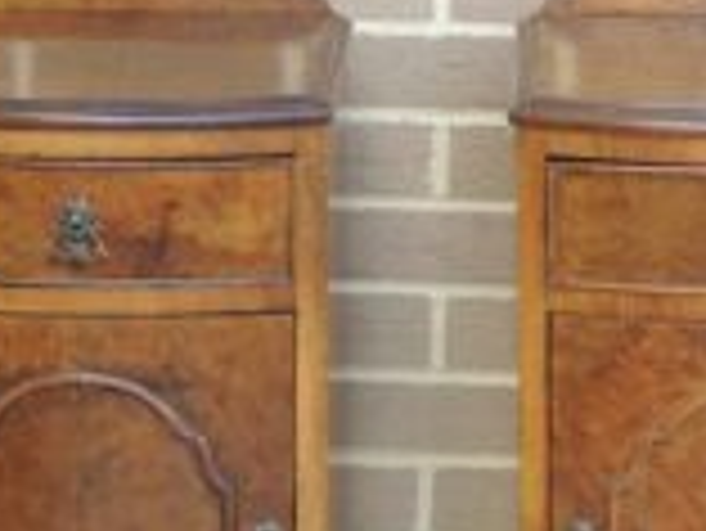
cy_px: 549
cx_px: 418
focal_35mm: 191
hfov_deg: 10.3
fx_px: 3898
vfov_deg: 7.7
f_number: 3.6
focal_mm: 8.9
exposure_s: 1/60
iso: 100
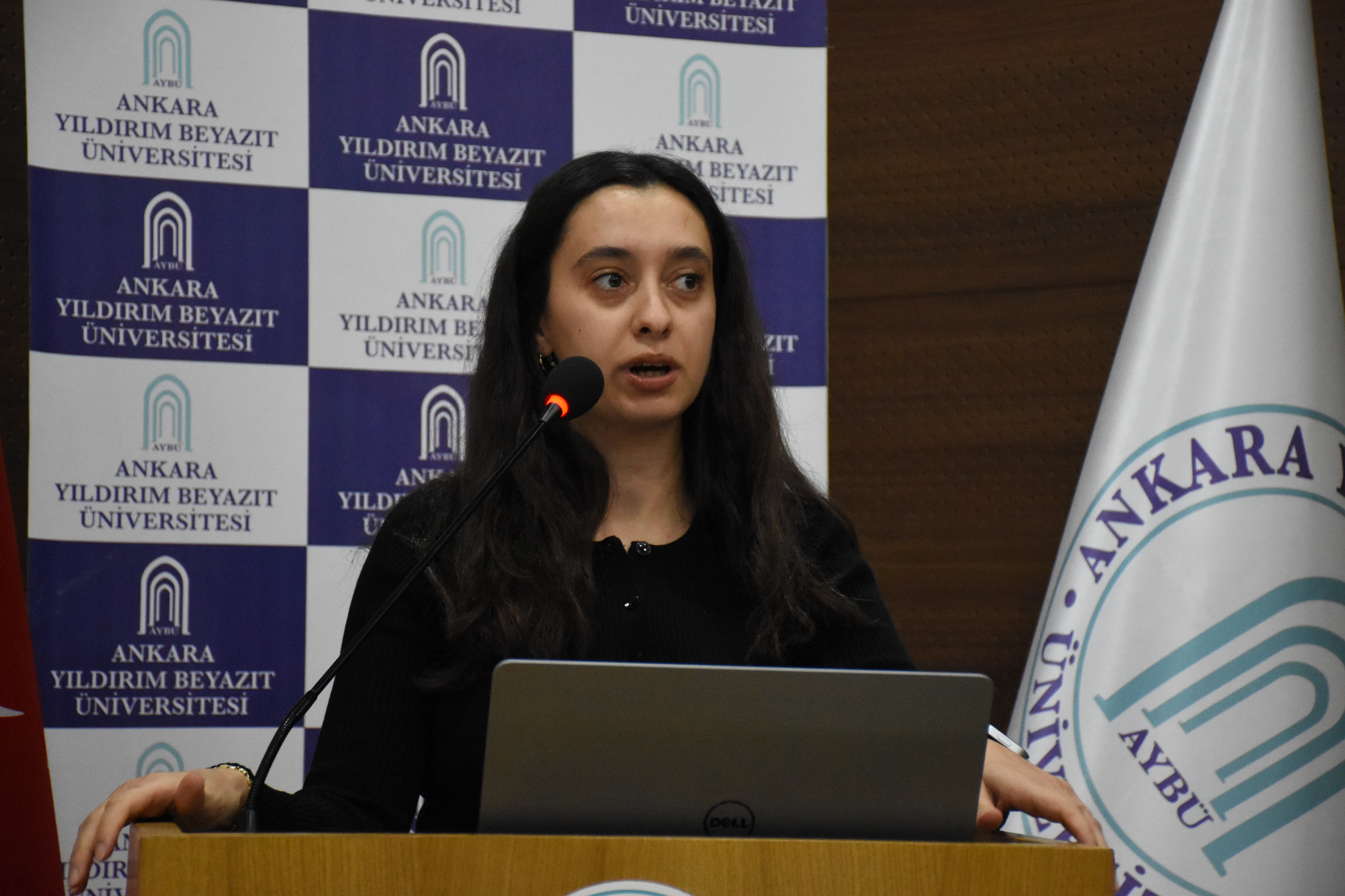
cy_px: 448
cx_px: 672
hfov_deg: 20.6
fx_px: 3698
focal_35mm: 99
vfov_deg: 13.8
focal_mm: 66
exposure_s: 1/100
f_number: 5
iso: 5000
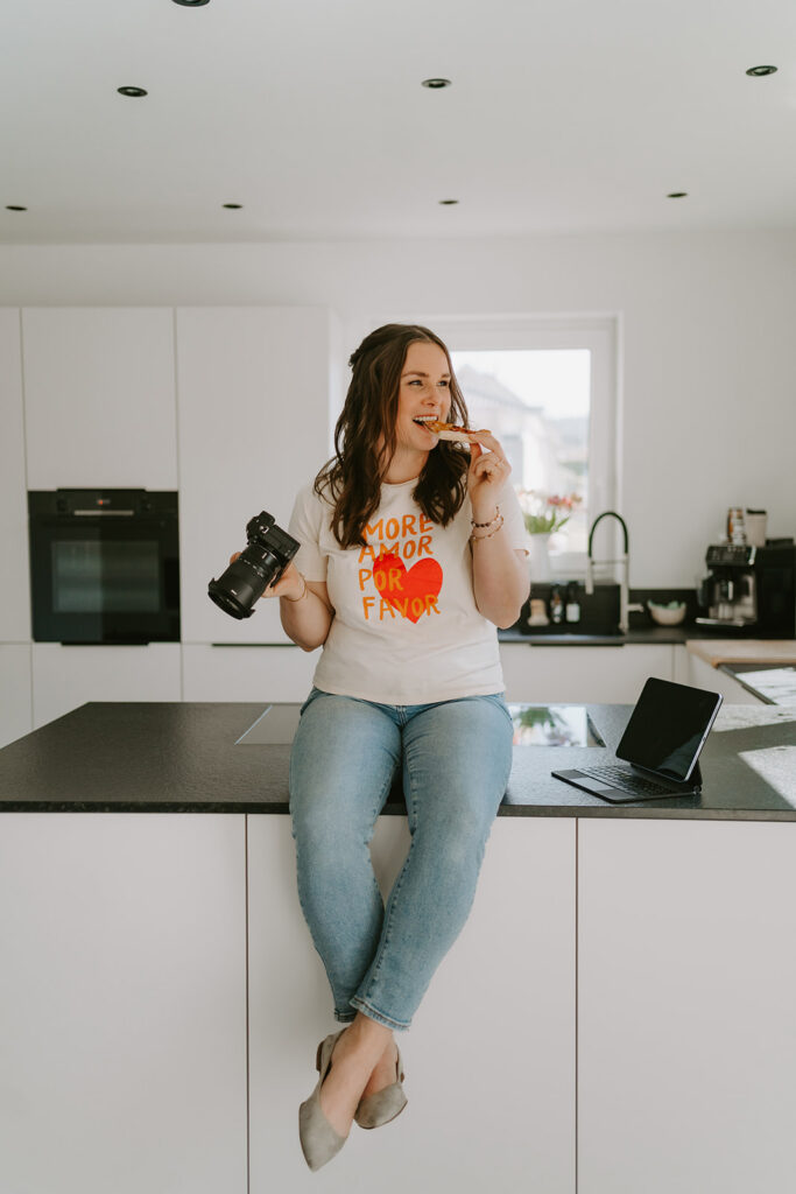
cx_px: 398
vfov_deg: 54.4
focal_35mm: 35
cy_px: 597
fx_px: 1160
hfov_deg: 37.9
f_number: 1.8
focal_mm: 35
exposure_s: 1/1250
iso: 400
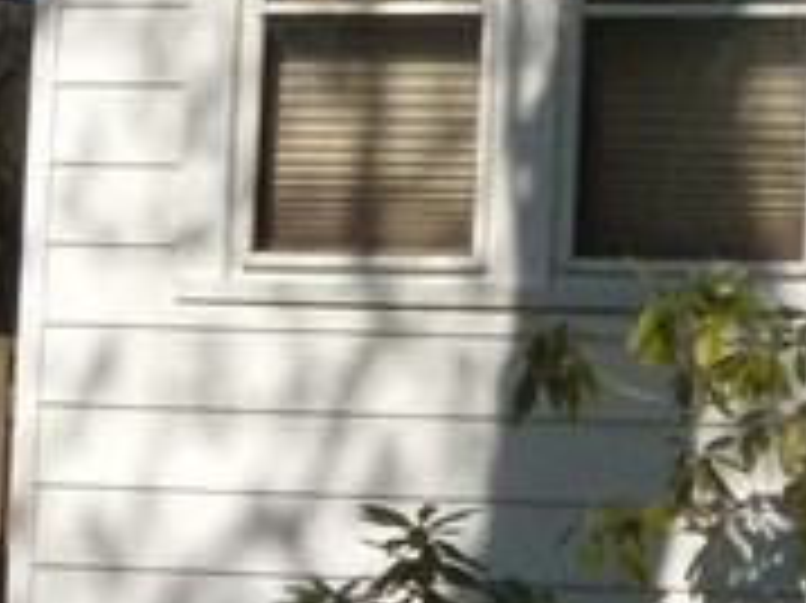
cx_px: 1072
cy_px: -68
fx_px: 4793
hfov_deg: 9.4
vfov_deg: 7.2
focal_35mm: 206
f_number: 8.5
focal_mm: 6.4
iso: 80
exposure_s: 1/250
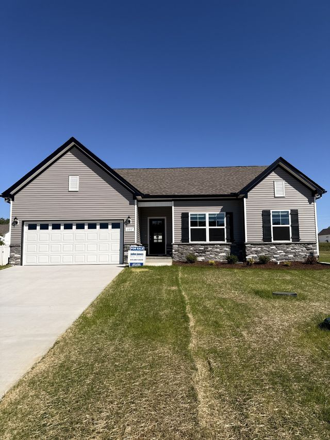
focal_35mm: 24
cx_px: 165
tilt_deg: +6.7
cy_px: 220
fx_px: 305
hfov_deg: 56.8
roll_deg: +0.3
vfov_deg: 71.6
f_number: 1.78
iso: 80
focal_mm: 6.76
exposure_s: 1/6173
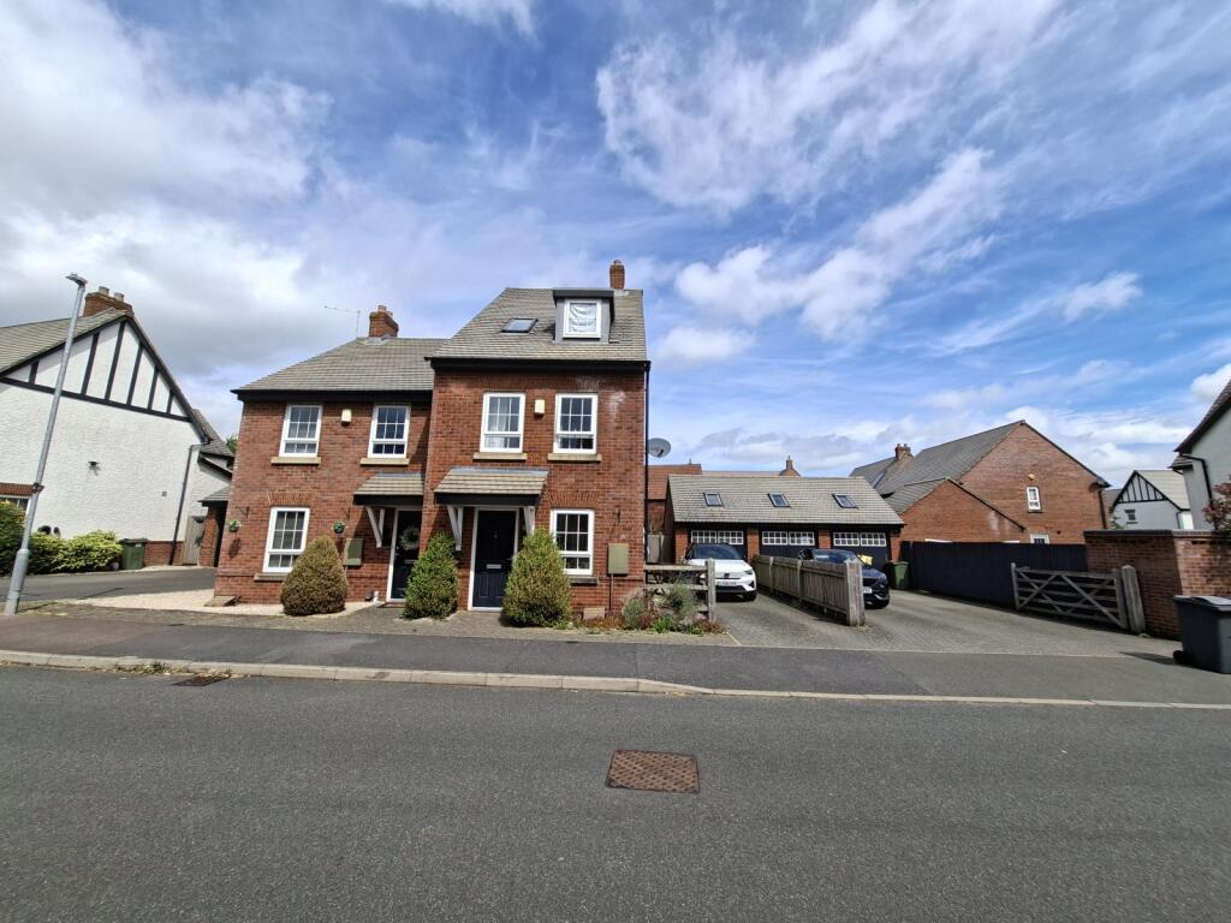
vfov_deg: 89.9
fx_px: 462
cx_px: 616
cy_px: 462
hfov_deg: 106.2
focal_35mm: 13
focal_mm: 1.74
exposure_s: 1/1111
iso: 40
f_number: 2.2
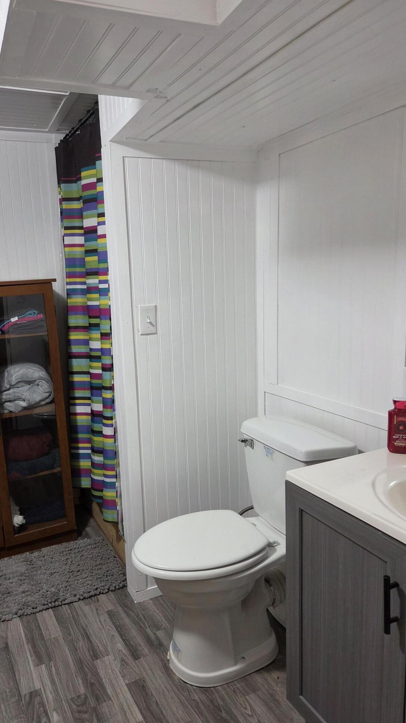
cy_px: 369
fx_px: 498
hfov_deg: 44.1
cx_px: 155
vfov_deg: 71.9
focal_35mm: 26
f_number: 1.8
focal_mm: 5.4
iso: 400
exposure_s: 1/120
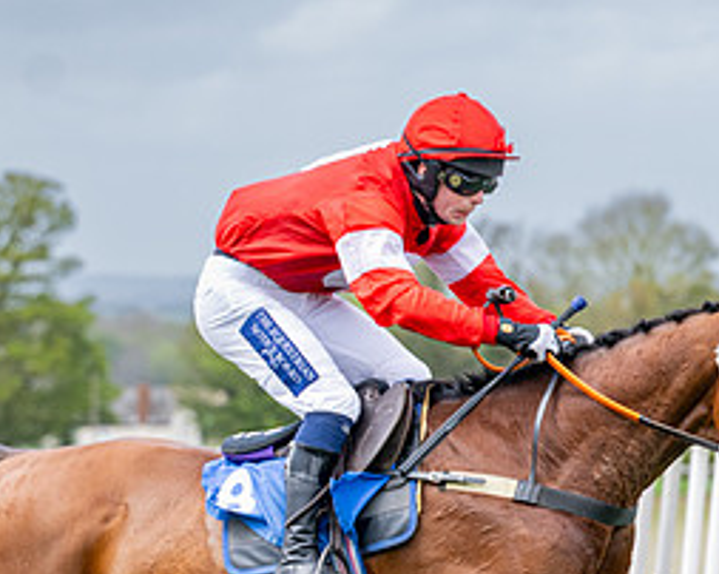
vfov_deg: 5.5
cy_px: 725
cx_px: 535
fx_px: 5911
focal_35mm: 278
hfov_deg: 7.0
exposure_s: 1/1000
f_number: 4
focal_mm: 97
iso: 400
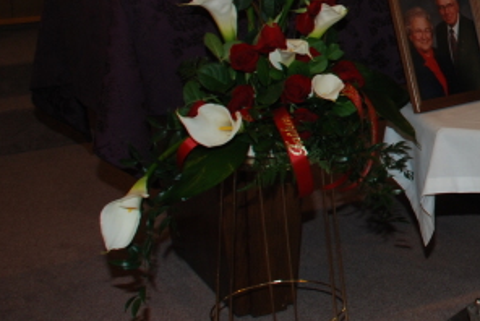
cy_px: 30
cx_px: 615
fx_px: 974
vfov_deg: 18.4
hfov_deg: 24.4
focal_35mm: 73
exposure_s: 1/60
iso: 200
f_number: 4
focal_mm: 18
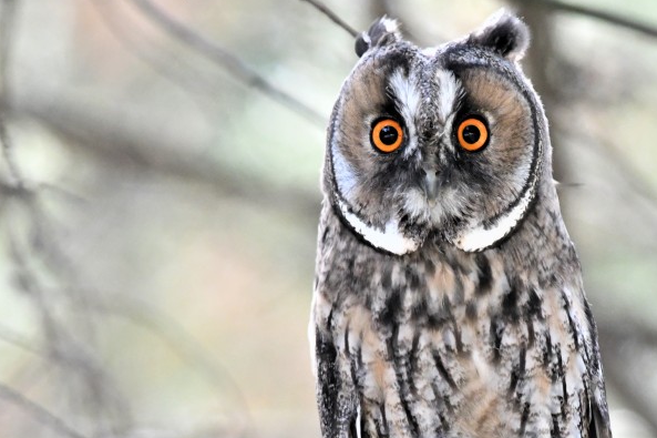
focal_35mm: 1116
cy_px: 357
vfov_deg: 1.2
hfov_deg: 1.8
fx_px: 20360
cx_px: 453
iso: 6400
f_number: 7.1
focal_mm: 420
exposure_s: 1/640
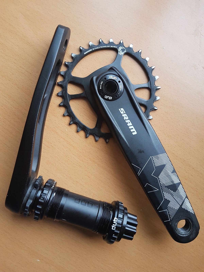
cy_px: 136
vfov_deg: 67.3
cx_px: 102
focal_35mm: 26
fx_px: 204
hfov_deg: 53.1
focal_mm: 4.2
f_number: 1.7
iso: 160
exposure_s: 1/24
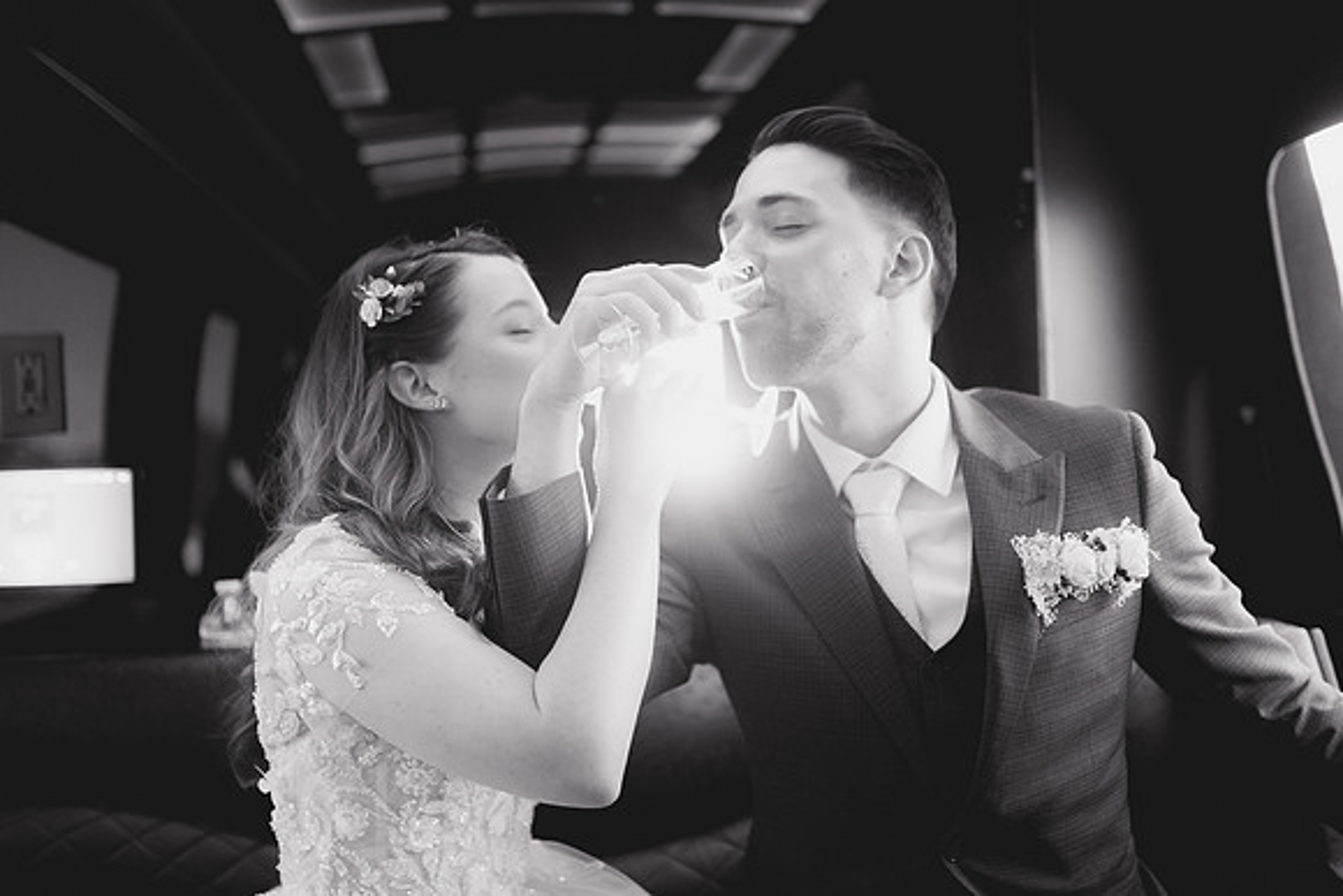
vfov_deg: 33.9
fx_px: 1469
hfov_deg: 49.1
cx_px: 672
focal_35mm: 39
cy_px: 448
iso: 1250
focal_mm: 35
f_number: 1.4
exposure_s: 1/200
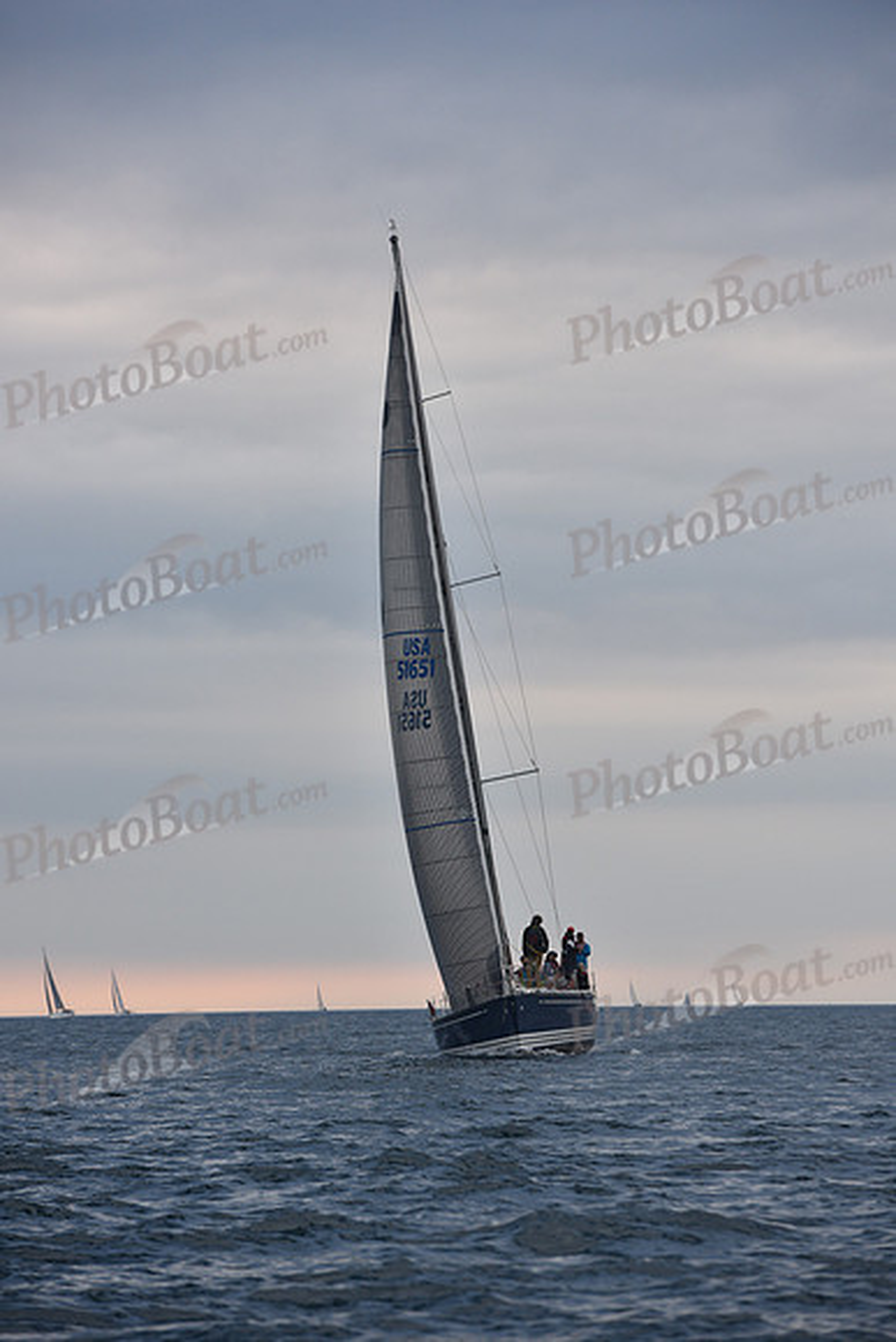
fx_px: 5596
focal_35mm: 150
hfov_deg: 9.2
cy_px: 671
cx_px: 448
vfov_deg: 13.7
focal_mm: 150
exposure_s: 1/640
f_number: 5.6
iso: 400
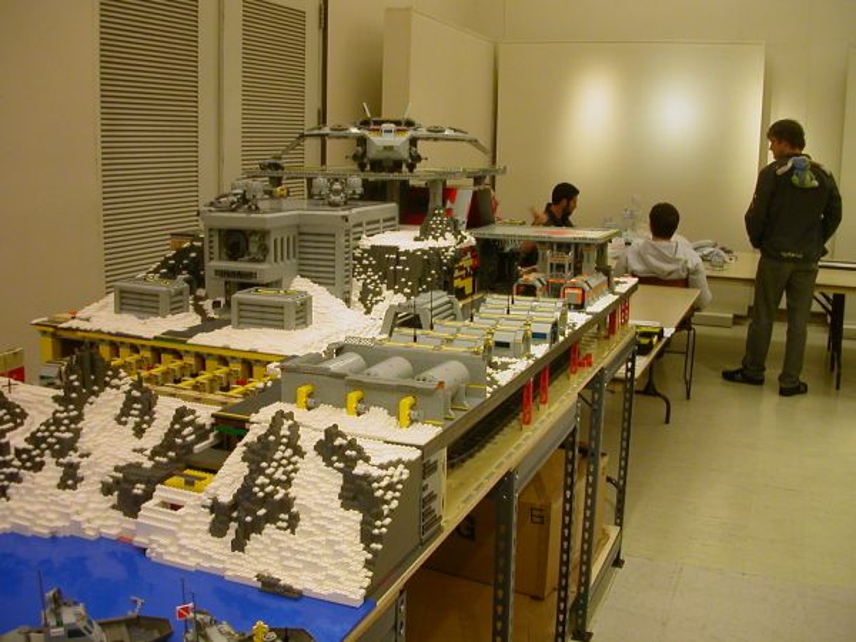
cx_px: 428
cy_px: 321
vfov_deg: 38.7
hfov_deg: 50.1
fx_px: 915
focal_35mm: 37
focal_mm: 5.6
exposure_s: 1/31.3
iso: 100
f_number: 2.7
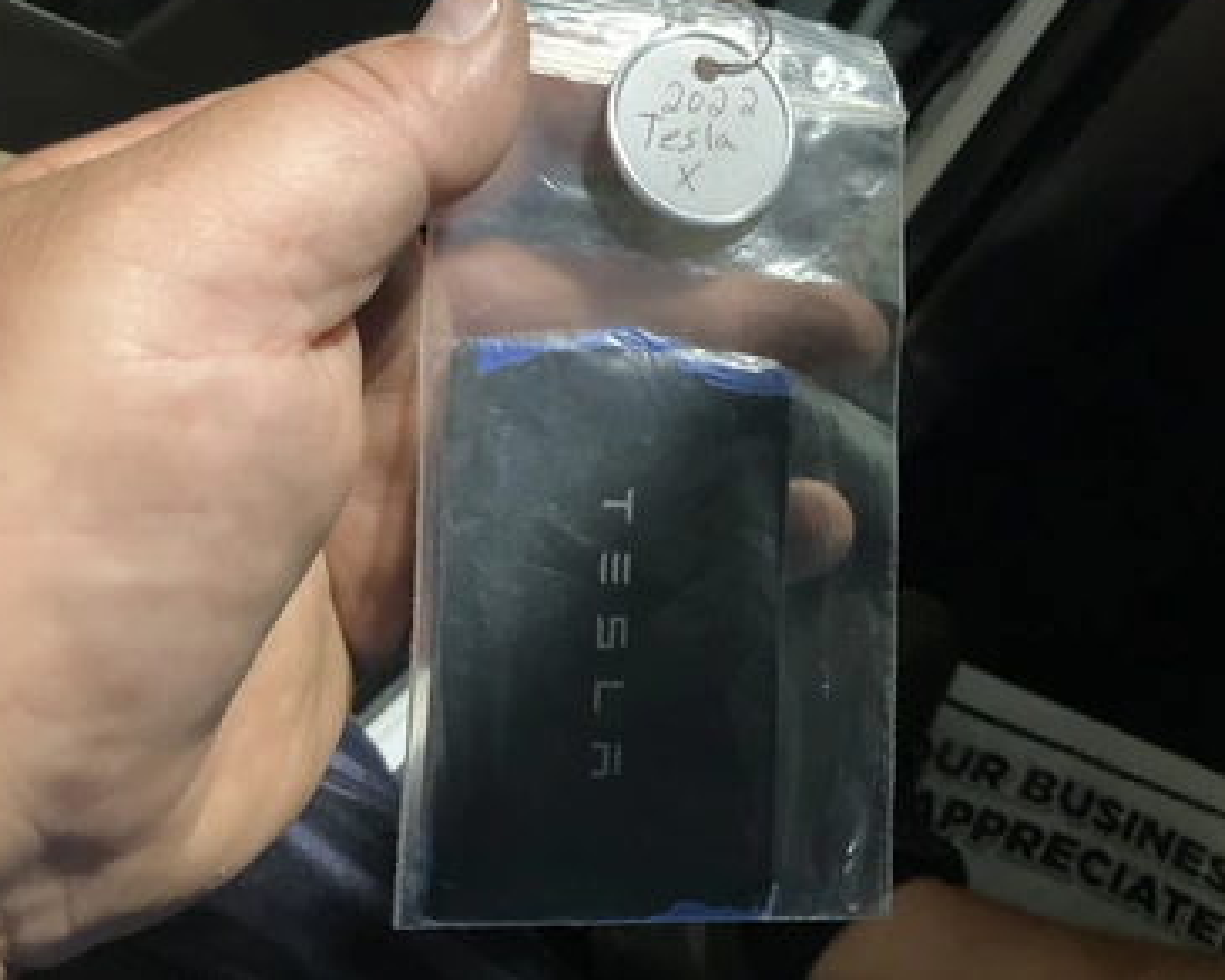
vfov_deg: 47.1
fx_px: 1124
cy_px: 480
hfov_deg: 57.2
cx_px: 624
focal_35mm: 31
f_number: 1.8
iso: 400
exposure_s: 1/30
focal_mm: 3
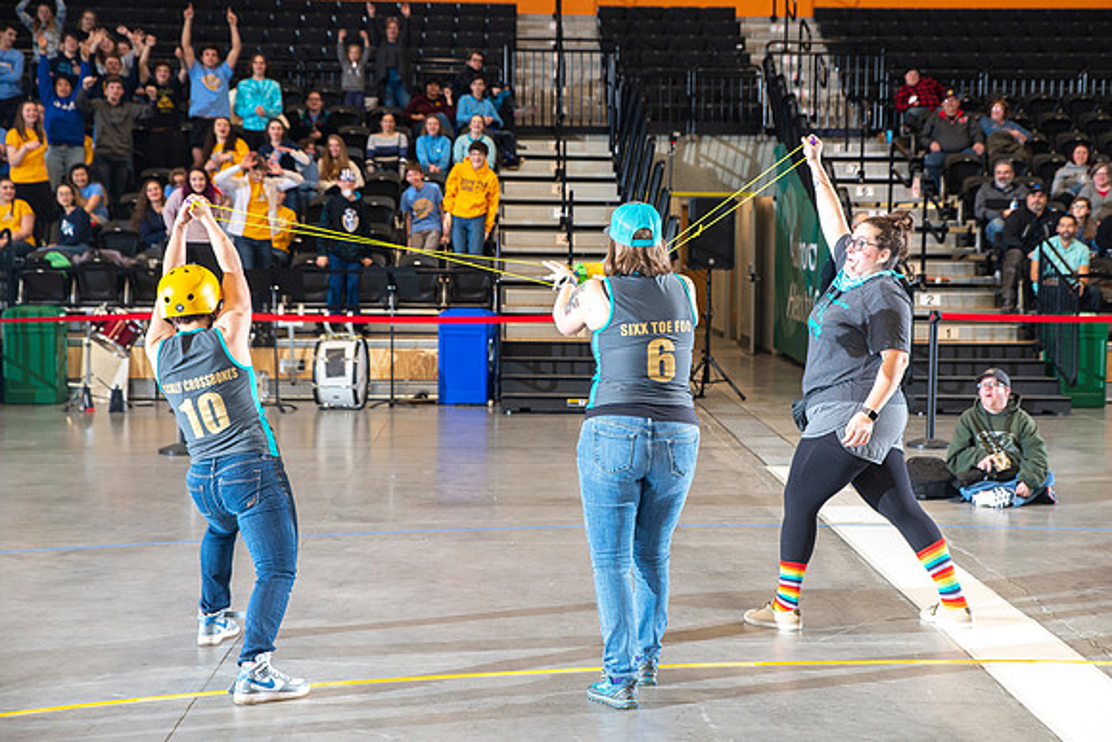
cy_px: 366
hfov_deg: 33.6
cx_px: 599
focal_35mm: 60
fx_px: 1839
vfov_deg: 22.8
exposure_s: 1/160
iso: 500
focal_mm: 55
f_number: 5
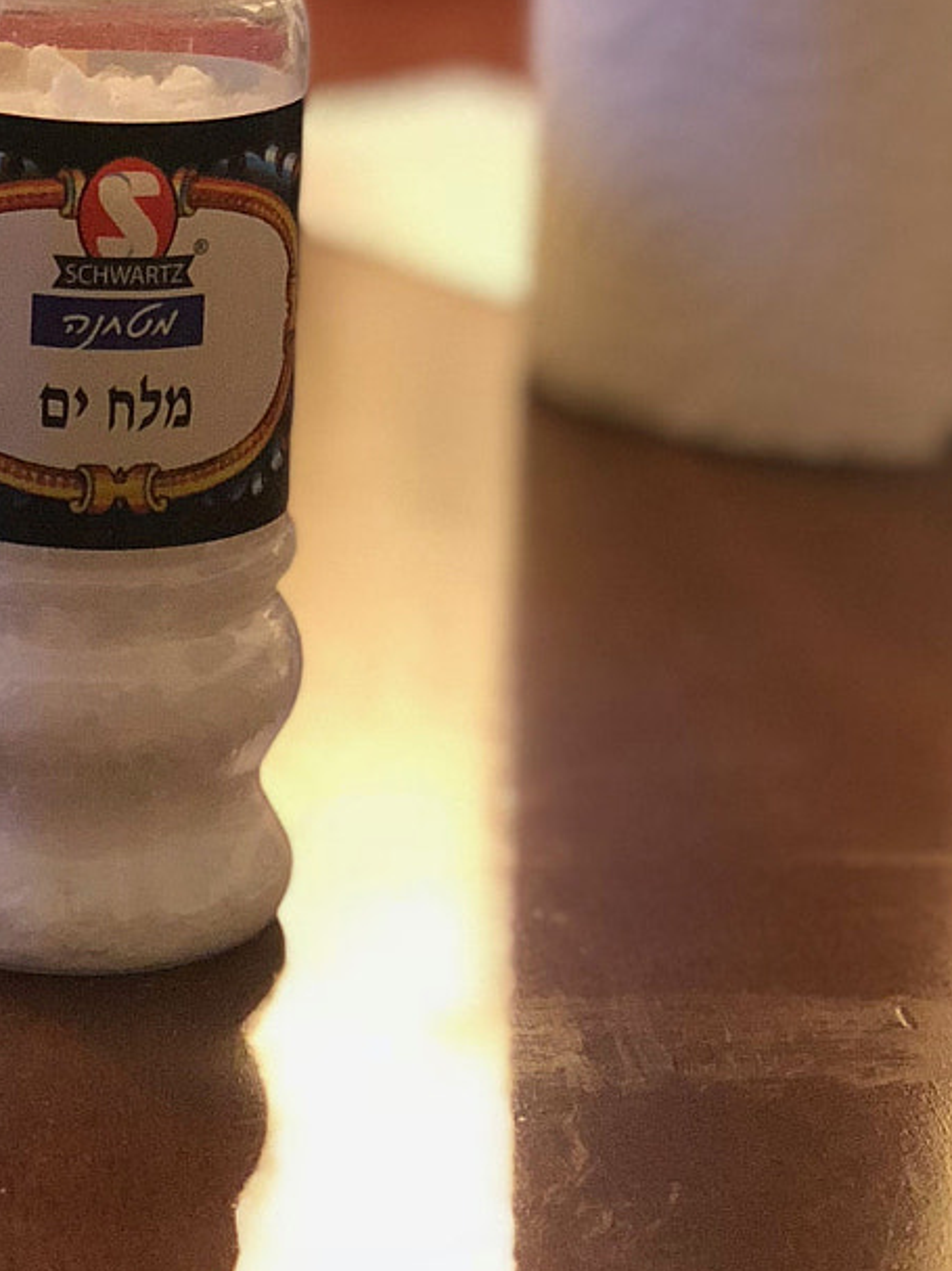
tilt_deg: -19.6
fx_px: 5025
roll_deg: -2.1
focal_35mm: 137
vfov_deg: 14.4
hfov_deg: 10.8
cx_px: 278
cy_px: 796
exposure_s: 1/9
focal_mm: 6
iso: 160
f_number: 2.4
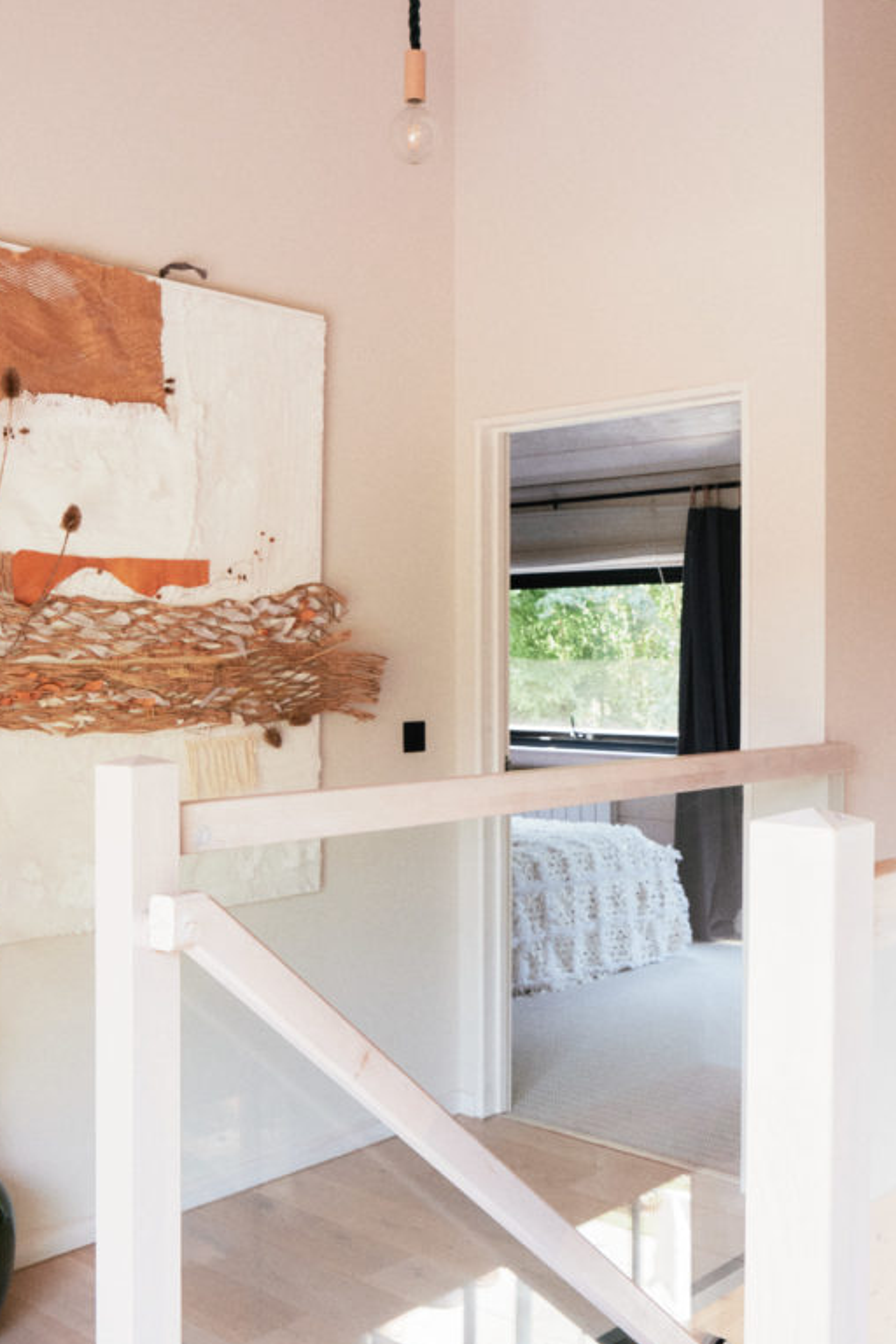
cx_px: 436
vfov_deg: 53.1
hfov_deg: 36.9
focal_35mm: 36
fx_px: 1344
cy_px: 726
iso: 640
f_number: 5.6
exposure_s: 1/40
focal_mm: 16
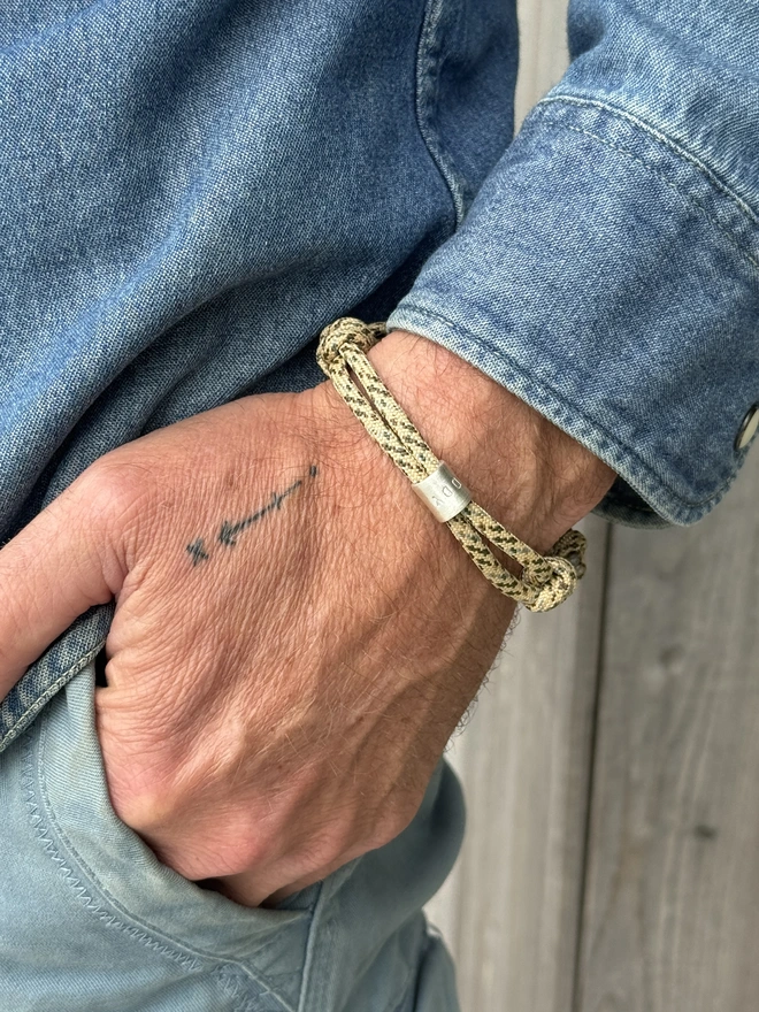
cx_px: 380
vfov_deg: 39.7
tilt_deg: -20.7
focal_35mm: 48
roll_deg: -2.3
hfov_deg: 30.3
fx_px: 1403
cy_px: 506
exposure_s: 1/762
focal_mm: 6.76
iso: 80
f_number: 1.78
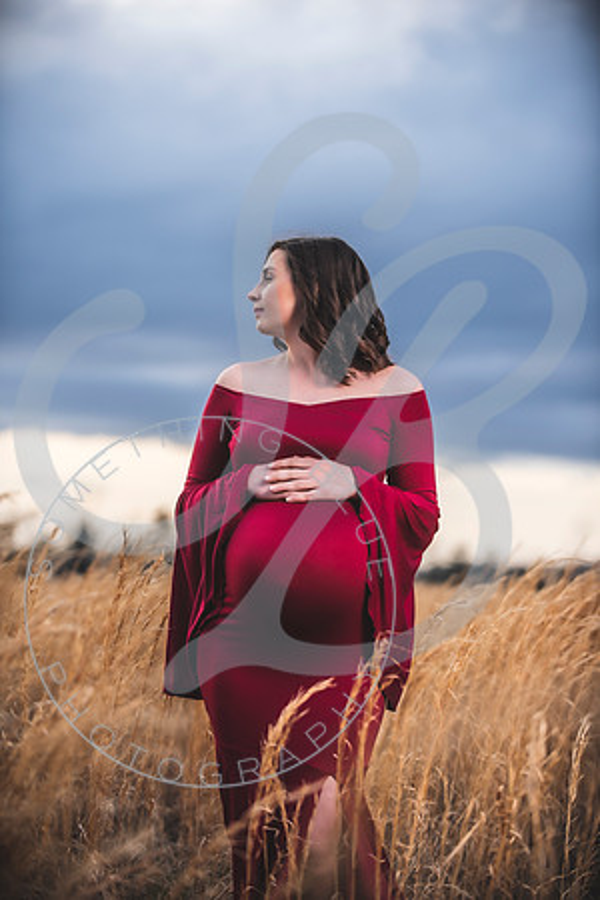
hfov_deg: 14.4
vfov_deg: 21.5
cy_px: 450
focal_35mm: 95
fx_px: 2375
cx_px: 300
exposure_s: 1/500
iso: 100
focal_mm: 95
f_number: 2.8
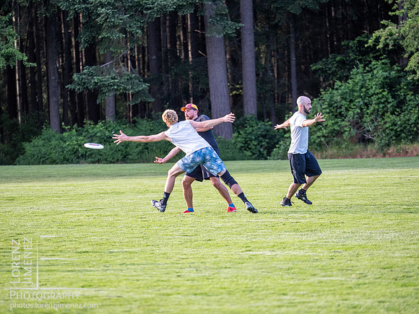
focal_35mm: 284
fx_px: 3438
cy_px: 157
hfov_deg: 7.0
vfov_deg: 5.2
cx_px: 210
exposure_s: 1/1000
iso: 640
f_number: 2.8
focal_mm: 142
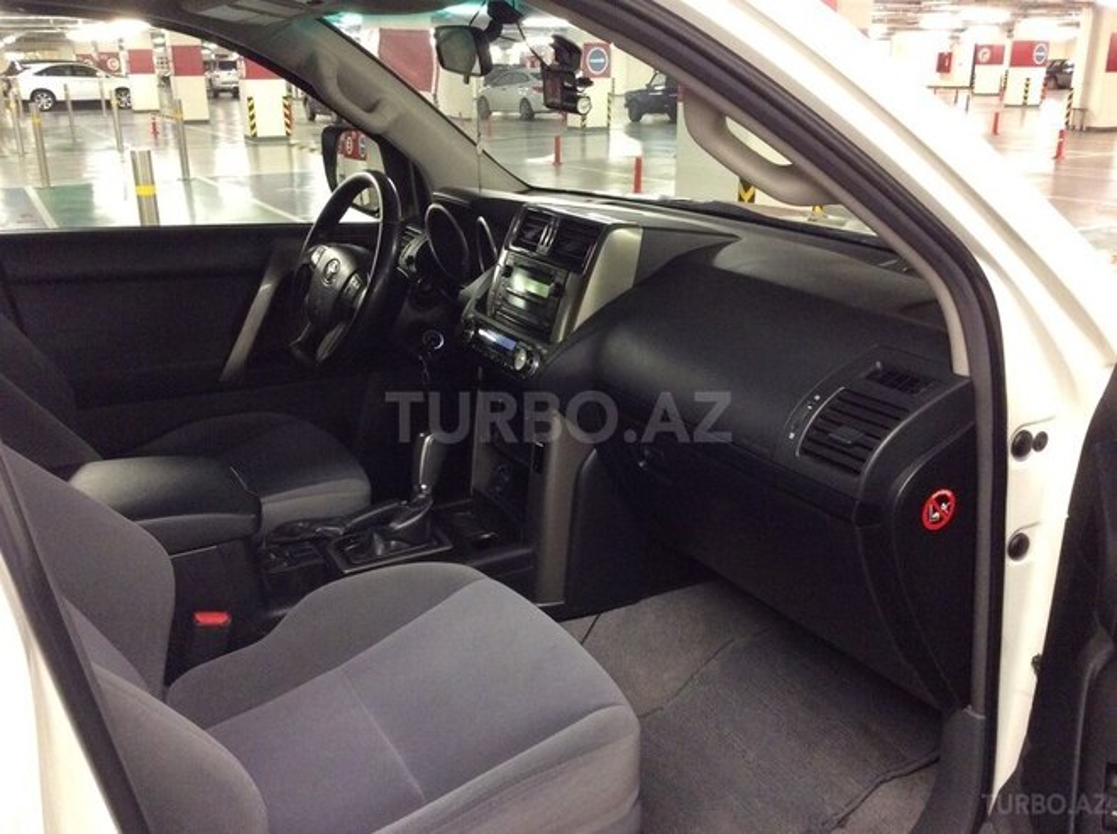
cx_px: 558
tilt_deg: -19.2
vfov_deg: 44.1
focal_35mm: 32
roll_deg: +2.3
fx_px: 1031
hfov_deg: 56.9
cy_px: 417
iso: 250
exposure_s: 1/25
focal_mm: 3.3
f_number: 2.4
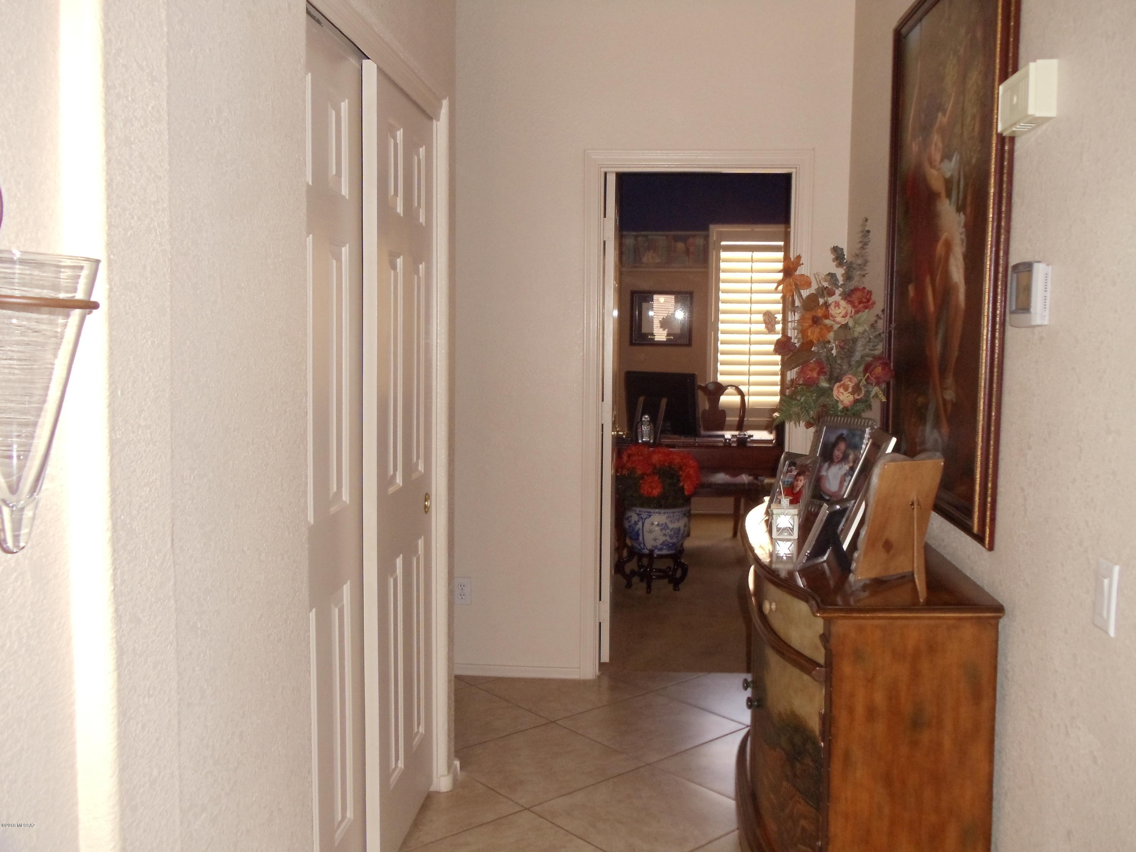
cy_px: 426
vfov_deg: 32.9
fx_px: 1444
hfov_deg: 42.9
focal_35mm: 44
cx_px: 568
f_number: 3.5
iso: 200
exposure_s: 1/8
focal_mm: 6
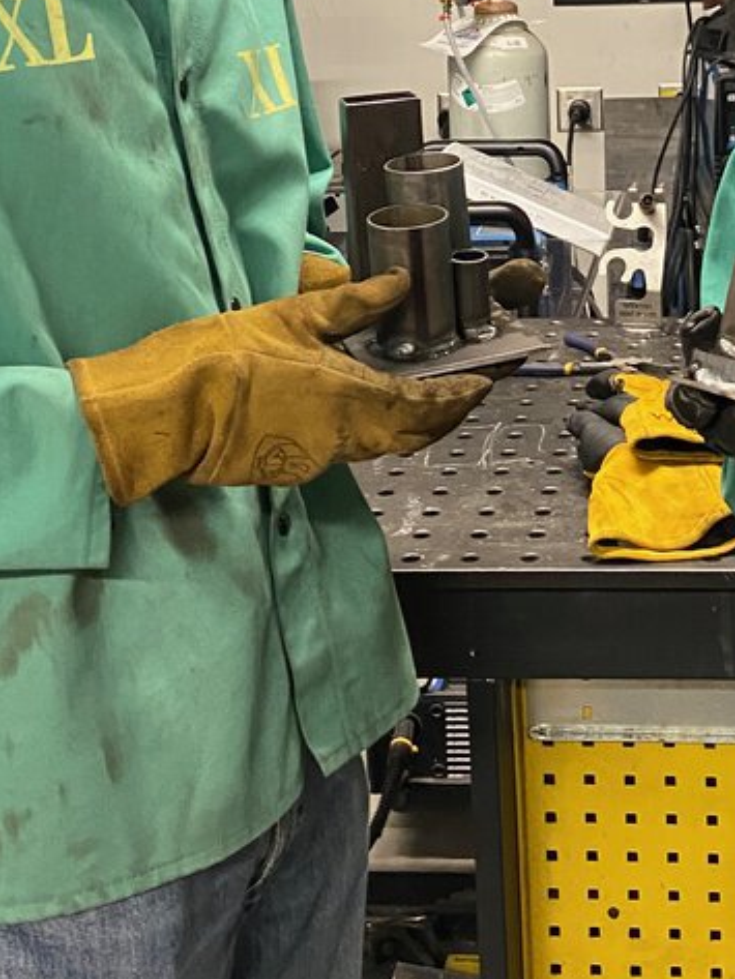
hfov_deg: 22.0
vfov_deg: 28.4
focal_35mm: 66
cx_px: 596
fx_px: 1868
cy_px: 116
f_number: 1.8
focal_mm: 4.25
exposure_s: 1/41
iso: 400
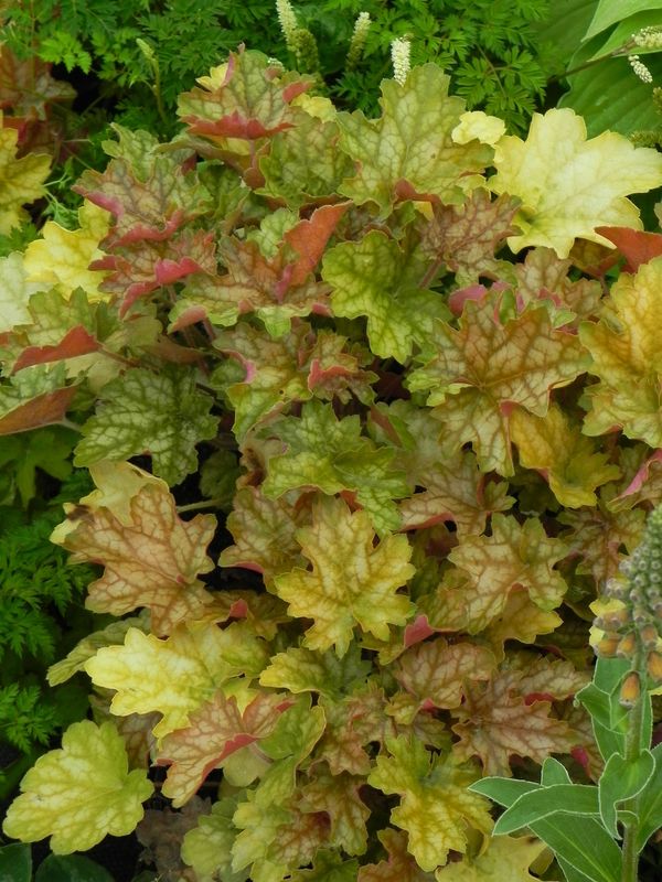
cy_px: 441
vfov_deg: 16.8
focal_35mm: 117
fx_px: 2983
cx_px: 331
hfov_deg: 12.7
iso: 160
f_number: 5
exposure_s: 1/250
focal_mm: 20.8
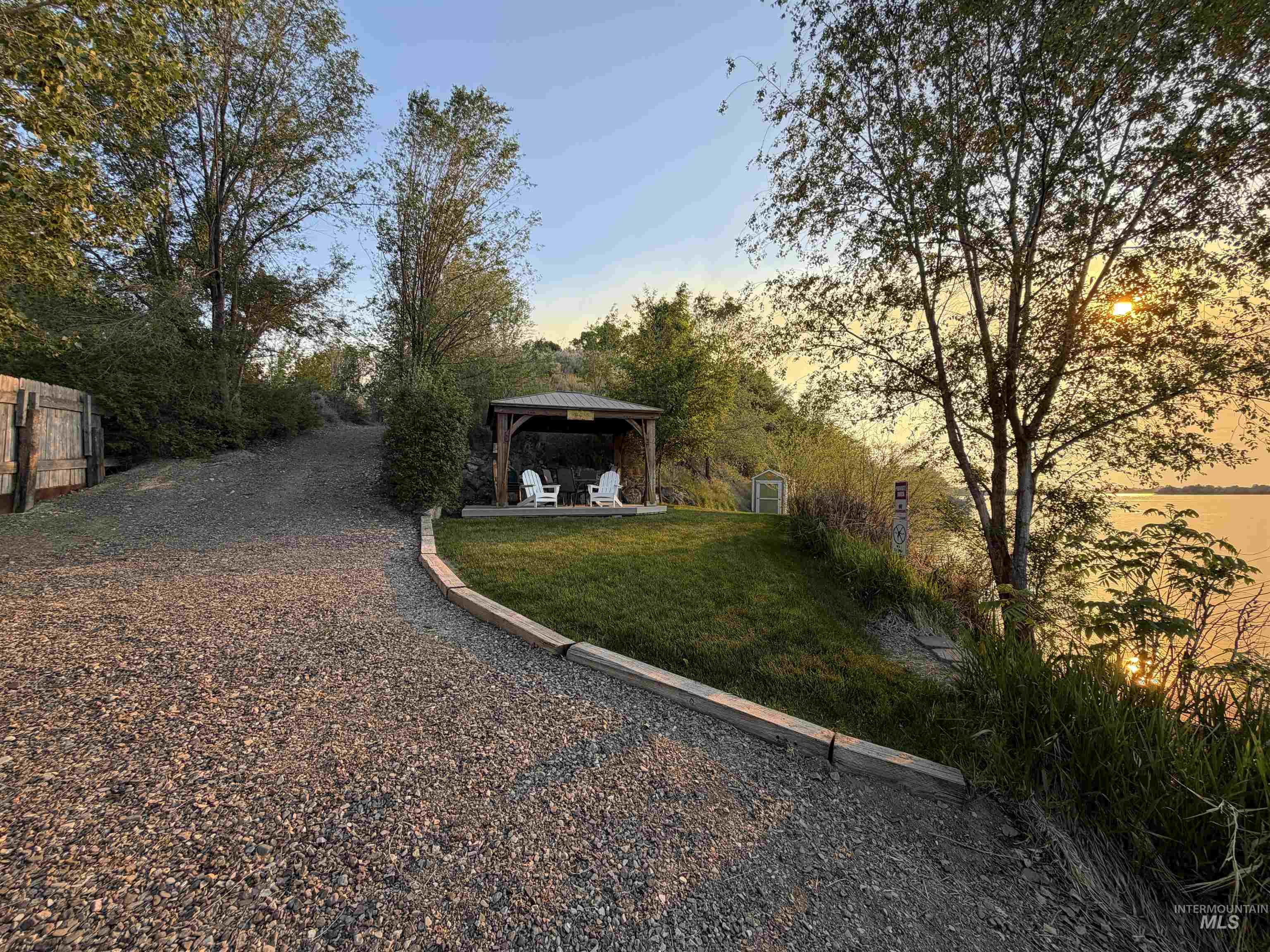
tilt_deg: +3.5
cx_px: 635
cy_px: 476
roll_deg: +0.6
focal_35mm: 14
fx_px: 514
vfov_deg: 85.7
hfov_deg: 102.1
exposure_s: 1/502
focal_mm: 2.22
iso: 50
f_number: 2.2
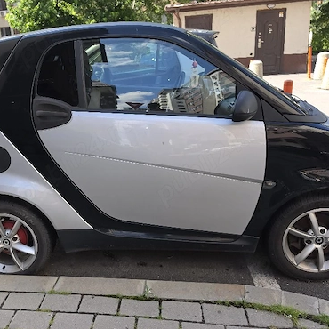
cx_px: 111
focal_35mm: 33
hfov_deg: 48.9
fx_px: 355
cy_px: 164
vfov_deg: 49.7
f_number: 1.4
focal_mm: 6.5
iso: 10
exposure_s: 1/164
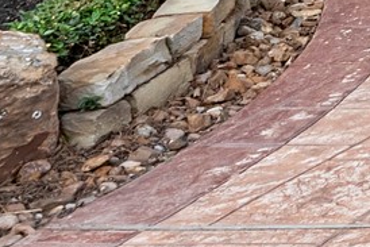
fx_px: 1141
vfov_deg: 10.3
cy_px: -387
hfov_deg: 9.5
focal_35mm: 111
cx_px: 1300
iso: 100
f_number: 9
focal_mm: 14
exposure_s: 1/50
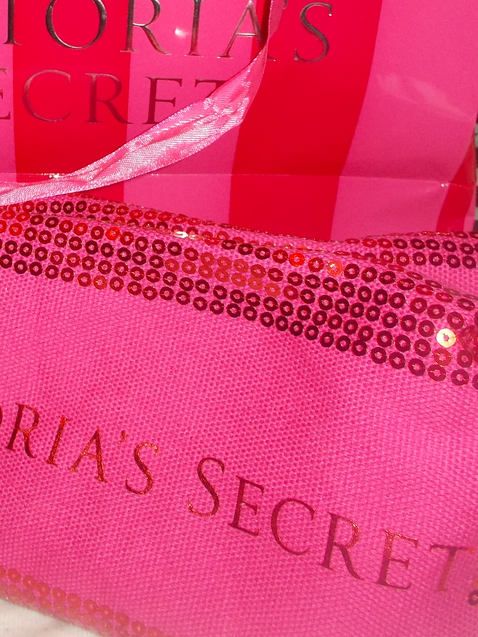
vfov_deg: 35.8
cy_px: 139
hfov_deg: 27.6
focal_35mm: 52
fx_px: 957
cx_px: 106
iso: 200
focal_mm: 4.1
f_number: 3.3
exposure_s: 1/30
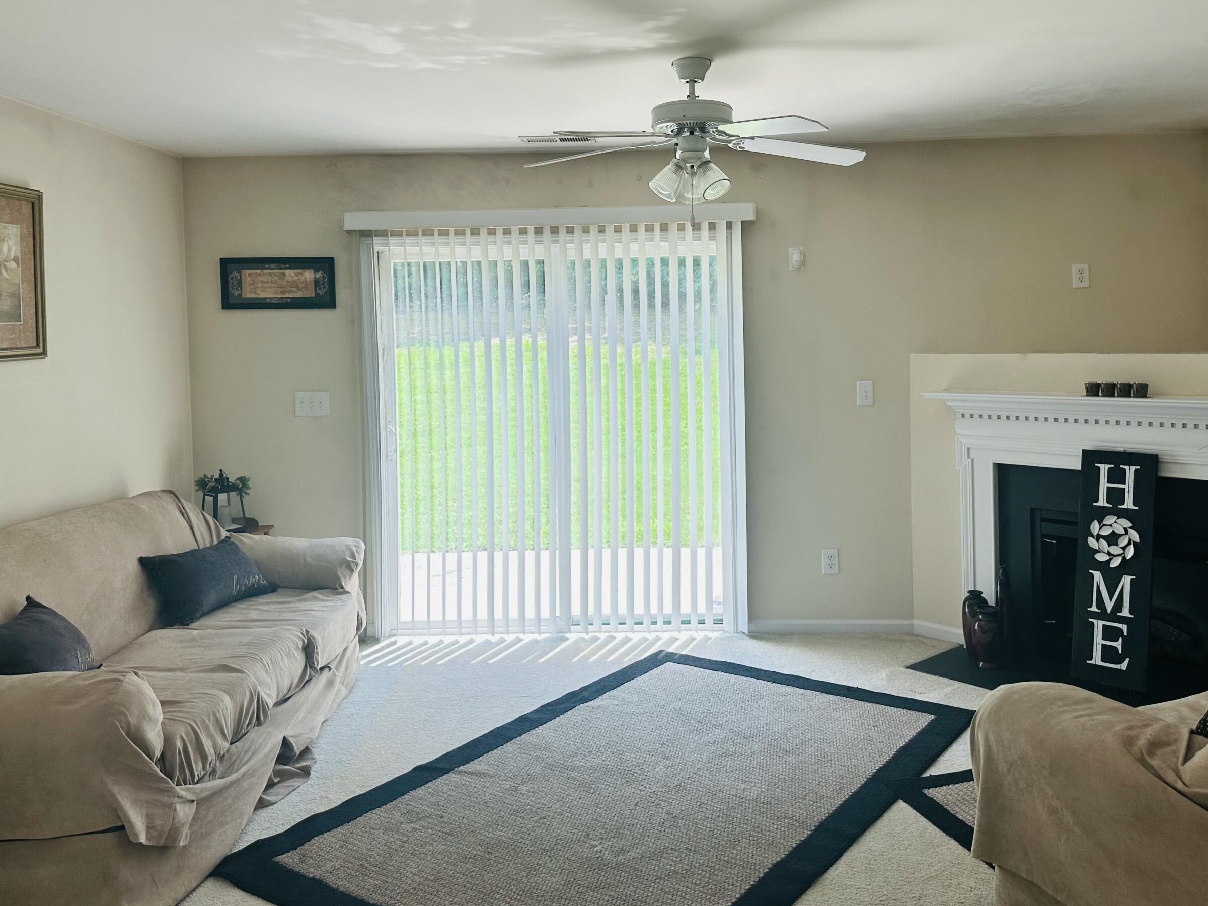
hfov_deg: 59.9
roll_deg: +0.7
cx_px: 638
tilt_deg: -1.4
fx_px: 1047
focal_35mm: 30
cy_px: 370
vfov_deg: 46.6
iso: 80
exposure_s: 1/503
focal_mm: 6.86
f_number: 1.78
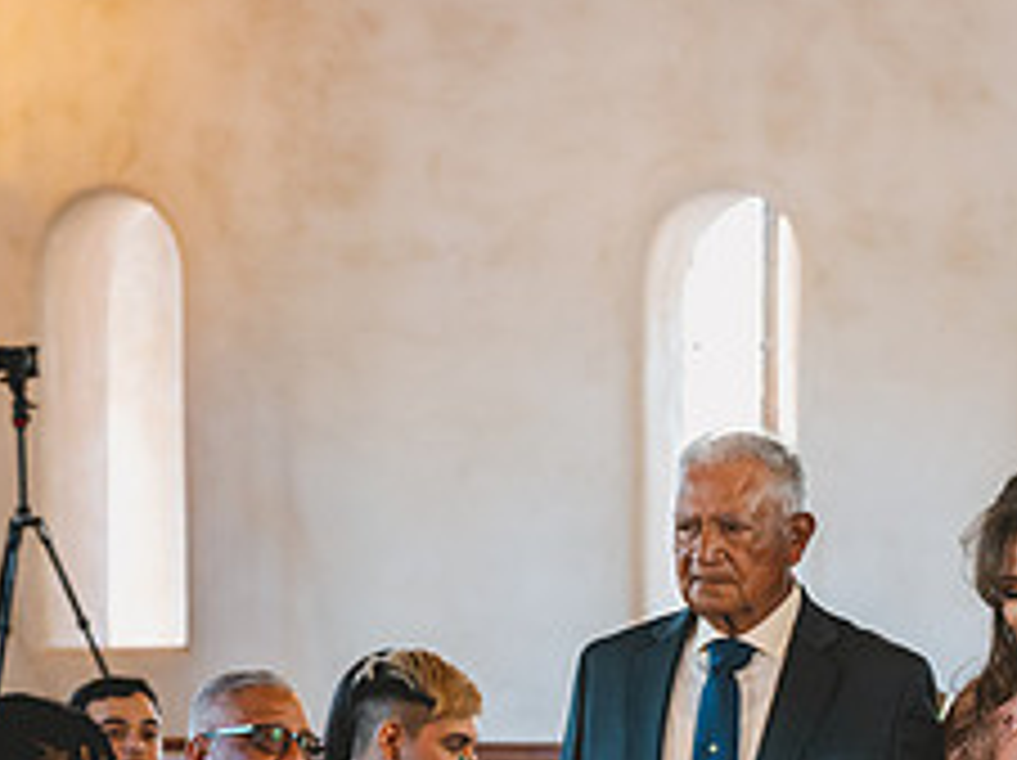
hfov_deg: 11.4
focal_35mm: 173
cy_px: 661
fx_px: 5077
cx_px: 702
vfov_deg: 8.5
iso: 1600
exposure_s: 1/160
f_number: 2.8
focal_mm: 70
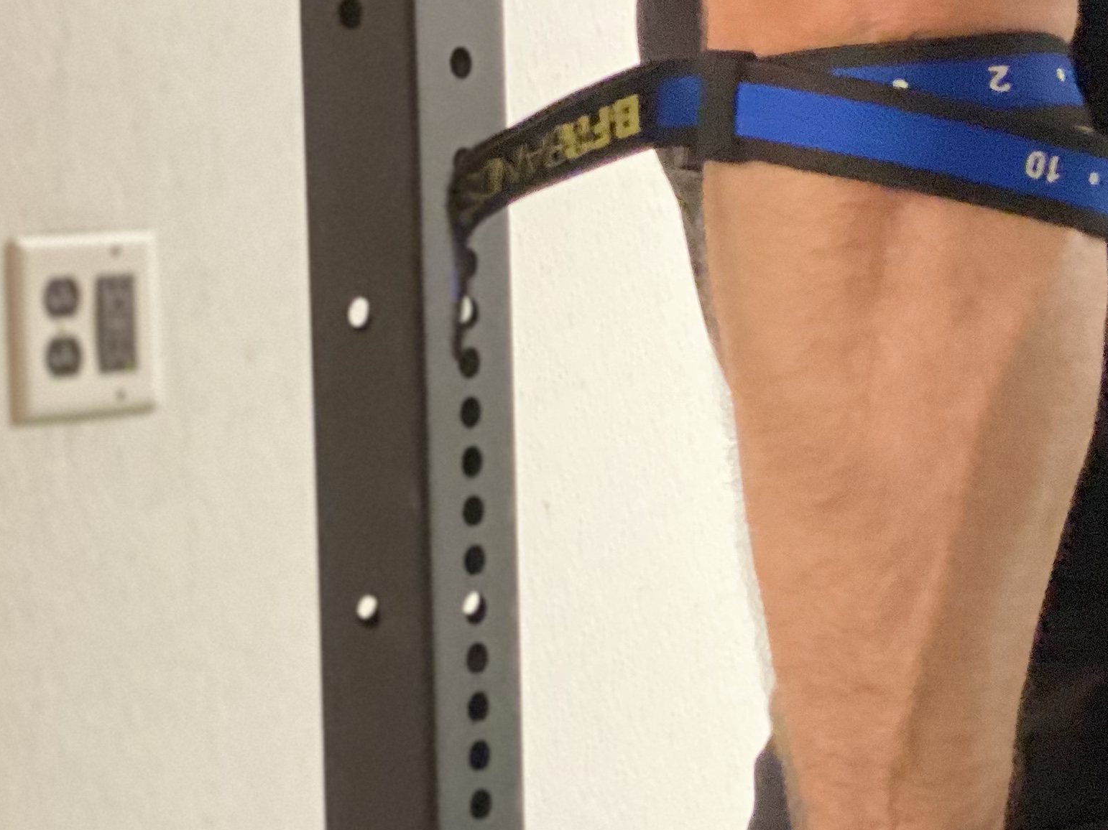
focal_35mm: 136
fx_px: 4352
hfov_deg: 14.1
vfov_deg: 10.9
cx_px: 1284
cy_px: 506
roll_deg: +0.5
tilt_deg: -6.6
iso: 400
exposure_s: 1/24
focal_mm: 6
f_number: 2
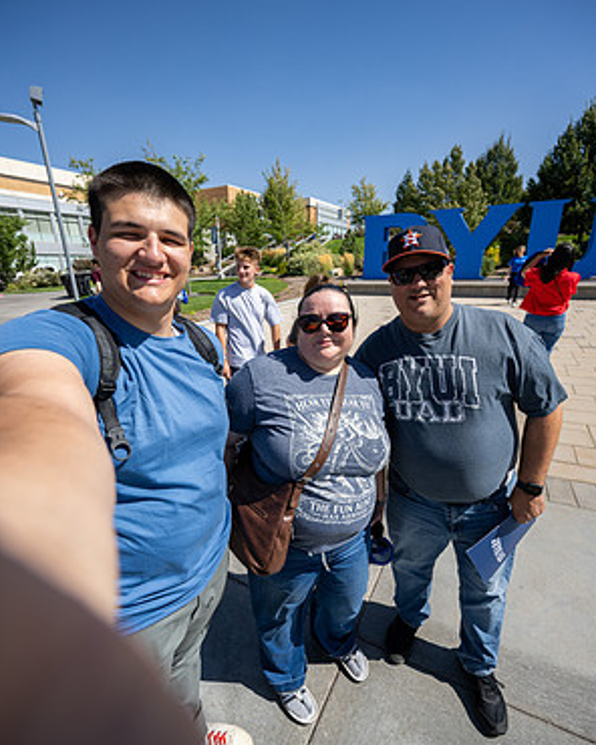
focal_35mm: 16
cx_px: 300
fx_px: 353
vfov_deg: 93.1
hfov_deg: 80.4
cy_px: 379
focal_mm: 14
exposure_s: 1/1600
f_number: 4
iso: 125
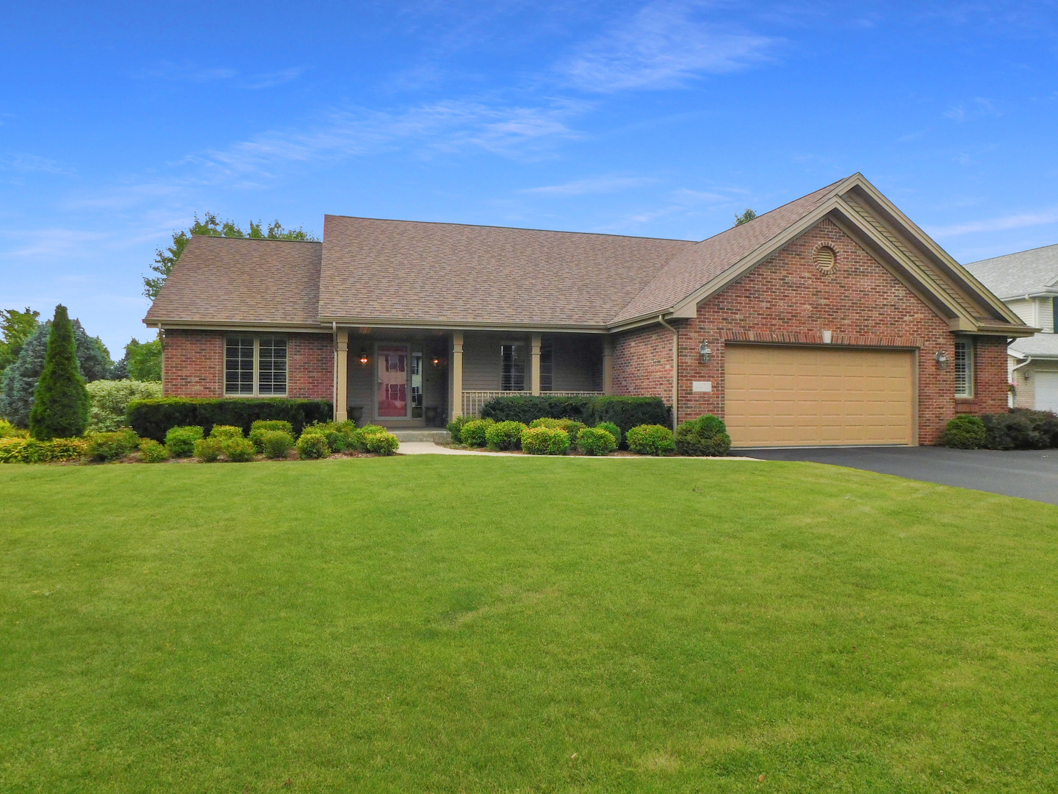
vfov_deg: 58.9
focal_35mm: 23
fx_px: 703
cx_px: 529
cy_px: 397
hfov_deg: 73.9
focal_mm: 4
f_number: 6
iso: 125
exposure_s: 1/400
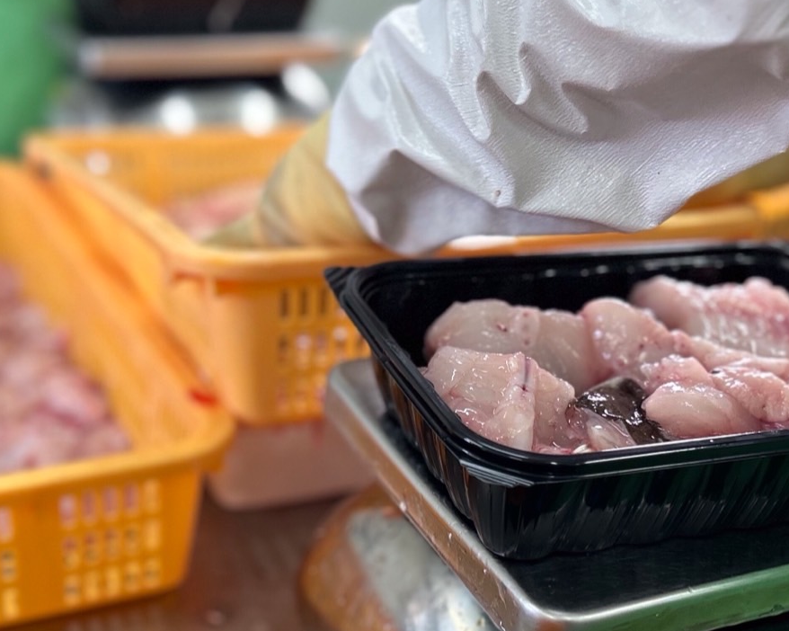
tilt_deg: -27.0
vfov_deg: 40.0
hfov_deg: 48.3
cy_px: 364
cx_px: 526
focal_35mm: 37
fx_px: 864
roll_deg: -3.0
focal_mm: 5.7
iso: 125
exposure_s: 1/120
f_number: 1.5
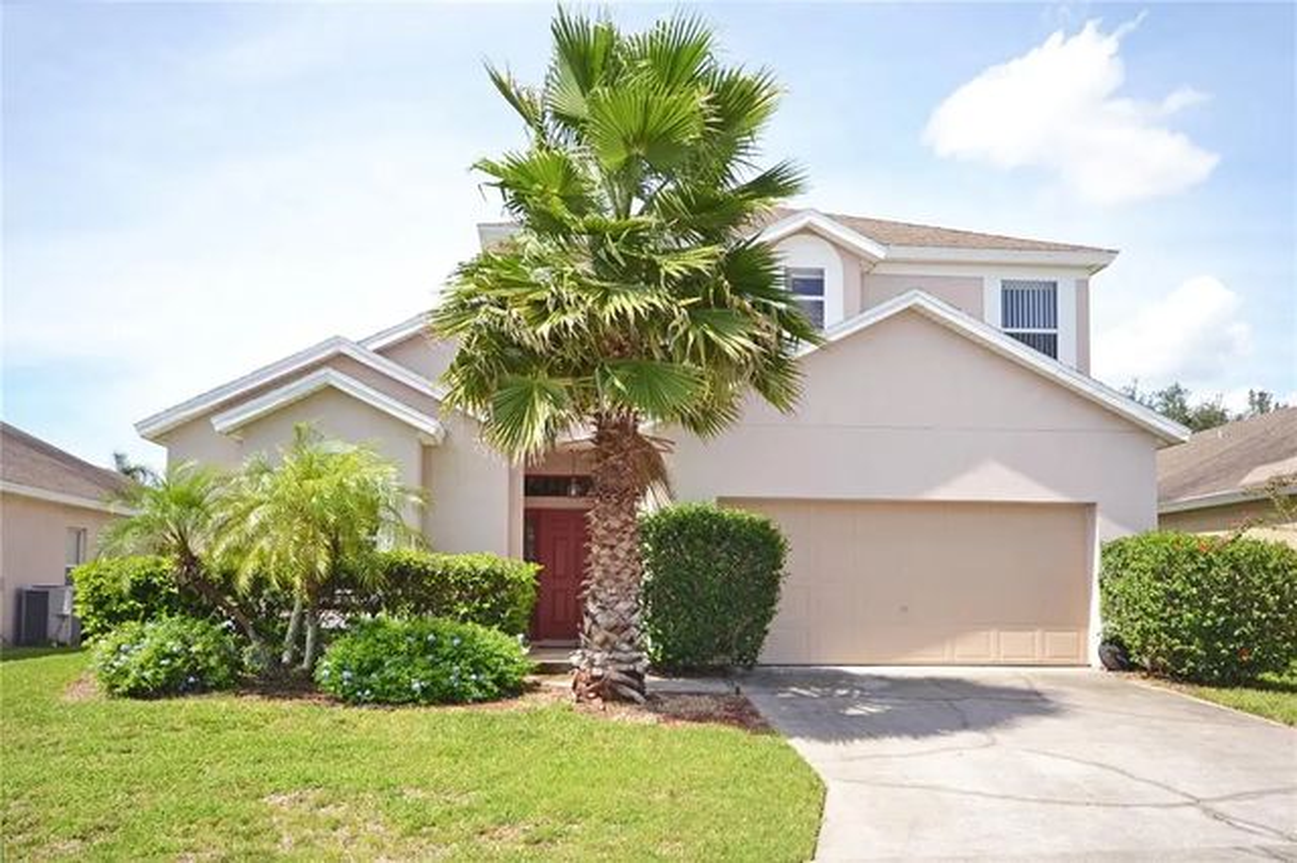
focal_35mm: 30
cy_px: 432
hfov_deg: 62.0
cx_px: 648
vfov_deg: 43.6
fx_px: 1080
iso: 100
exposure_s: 1/200
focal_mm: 20
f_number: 5.6
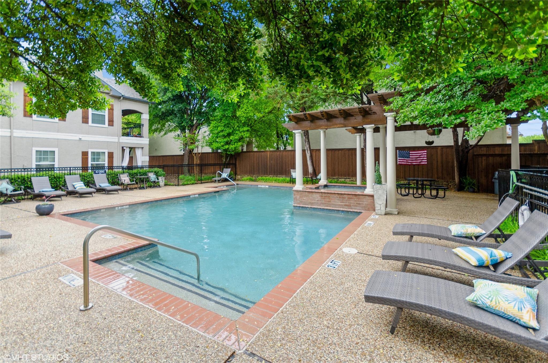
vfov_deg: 77.1
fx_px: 228
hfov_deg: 100.5
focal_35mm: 15
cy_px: 182
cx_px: 274
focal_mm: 10
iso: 400
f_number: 5
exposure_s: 1/100
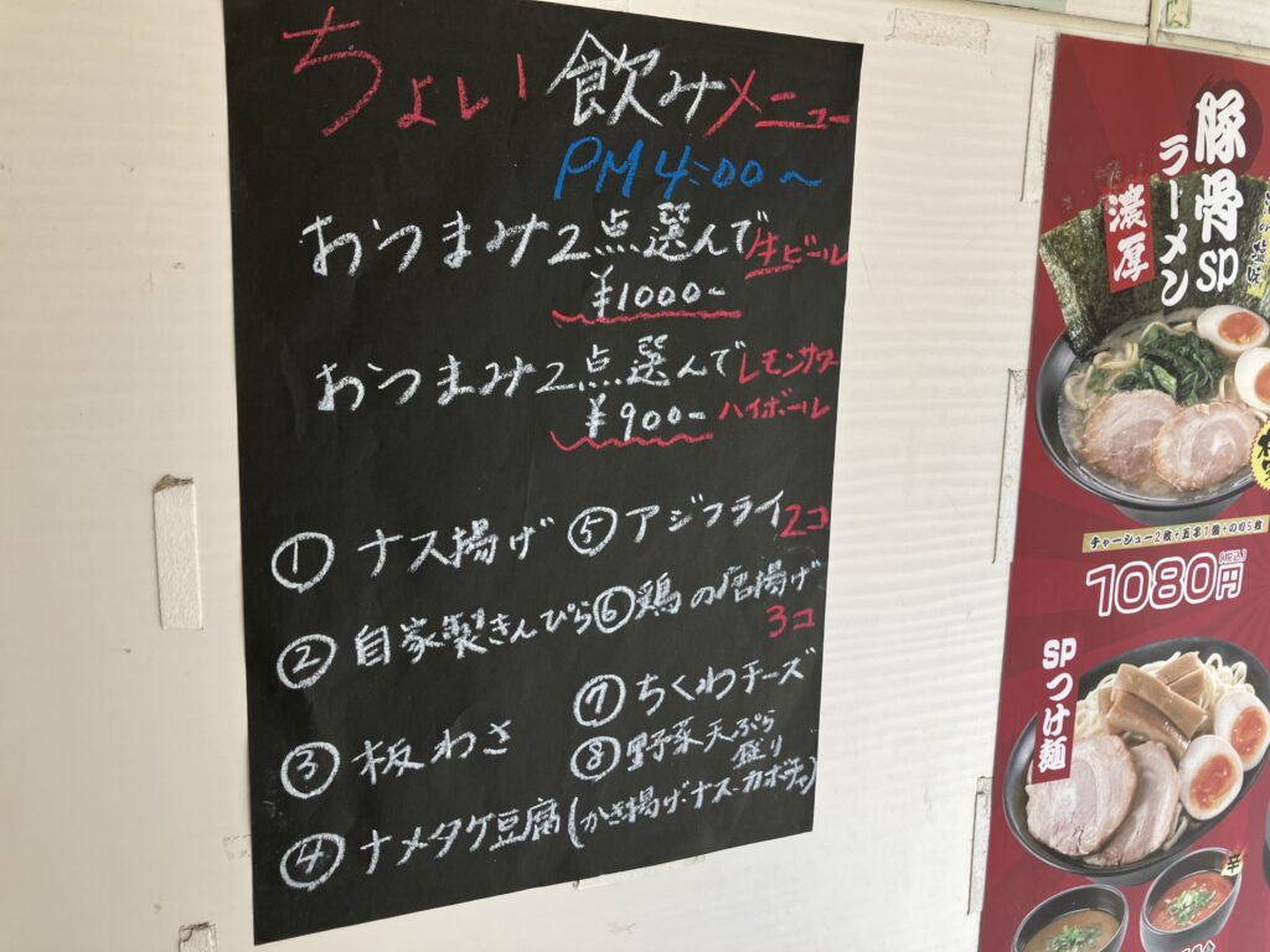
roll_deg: +0.0
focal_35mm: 28
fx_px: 1027
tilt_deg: -8.2
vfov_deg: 49.7
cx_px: 635
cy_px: 476
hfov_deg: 63.4
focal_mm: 3.99
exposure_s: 1/100
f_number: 1.8
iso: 20
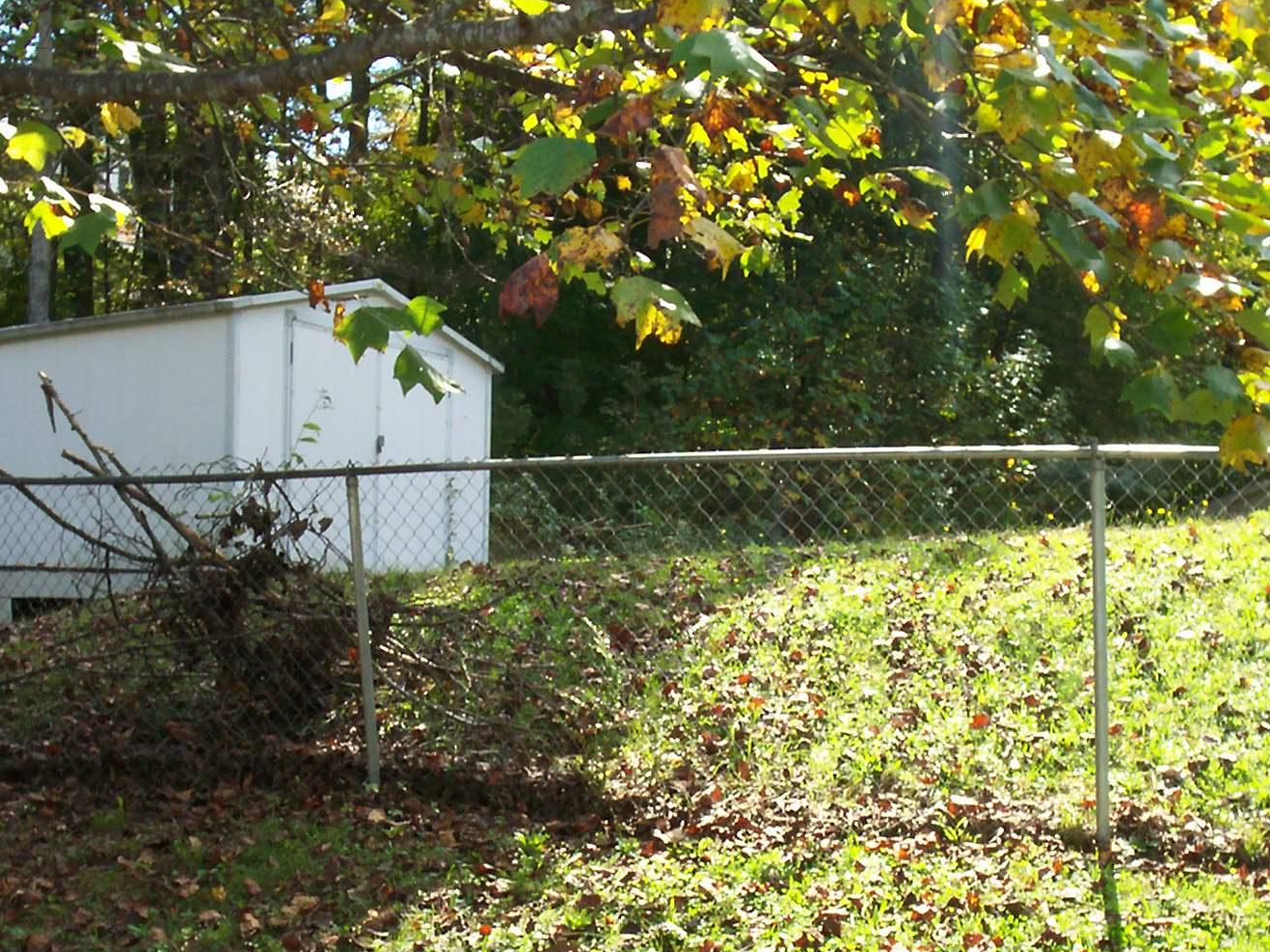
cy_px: 771
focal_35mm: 63
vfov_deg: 22.9
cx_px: 649
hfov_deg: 30.7
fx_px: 2311
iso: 100
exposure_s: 1/151
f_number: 4.5
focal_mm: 5.9
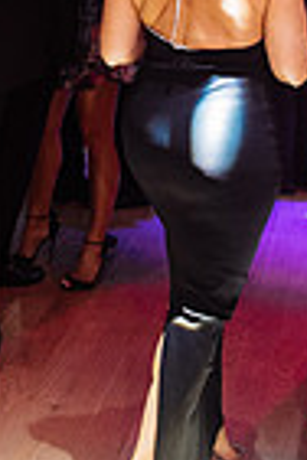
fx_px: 1433
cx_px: -98
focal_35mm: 112
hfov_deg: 11.9
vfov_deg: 16.9
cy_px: -183
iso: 2000
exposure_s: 1/200
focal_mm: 35
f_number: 3.2
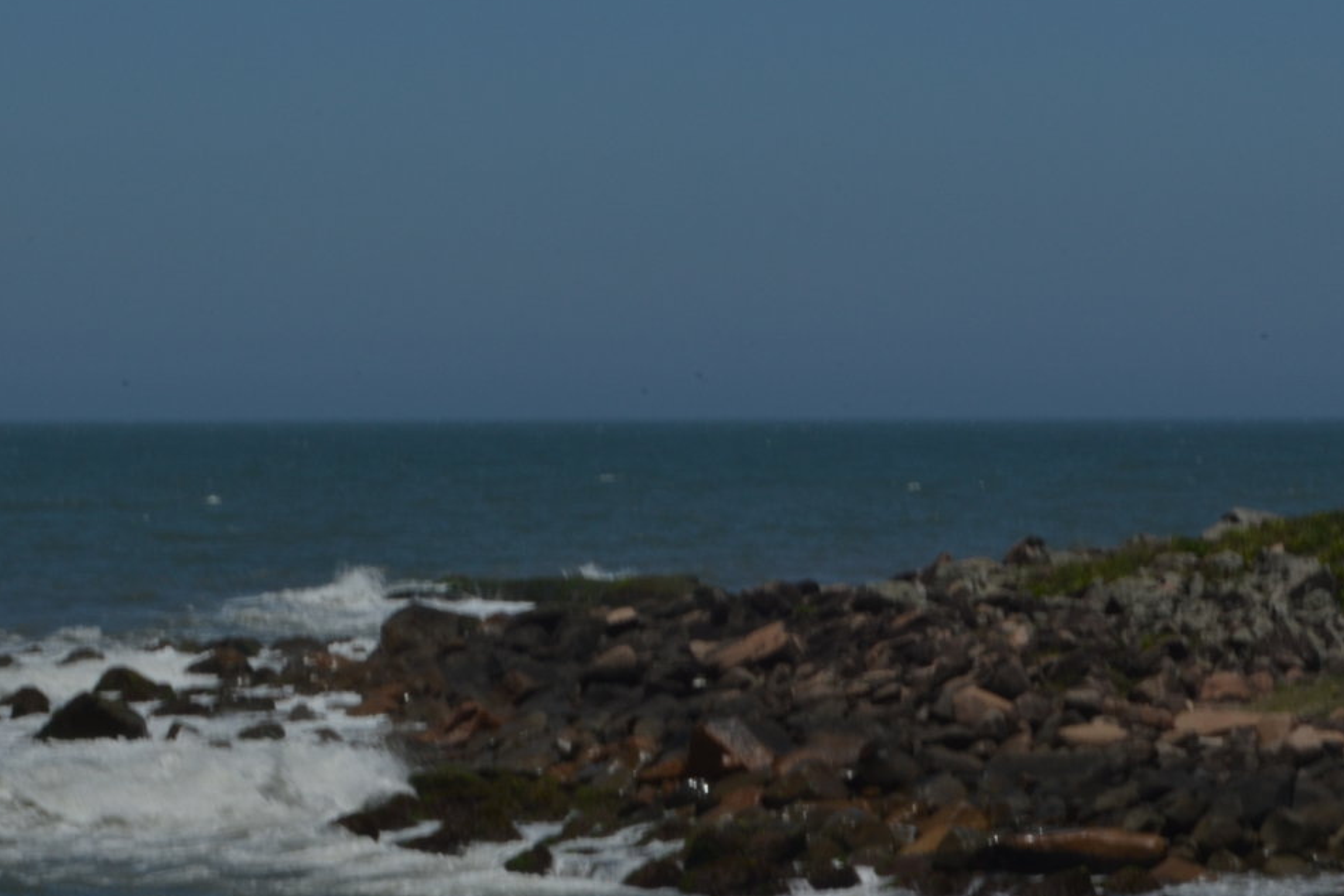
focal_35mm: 139
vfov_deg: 9.9
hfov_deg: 14.7
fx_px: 5183
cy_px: 620
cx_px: 380
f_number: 36
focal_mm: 55
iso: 100
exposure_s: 1/30
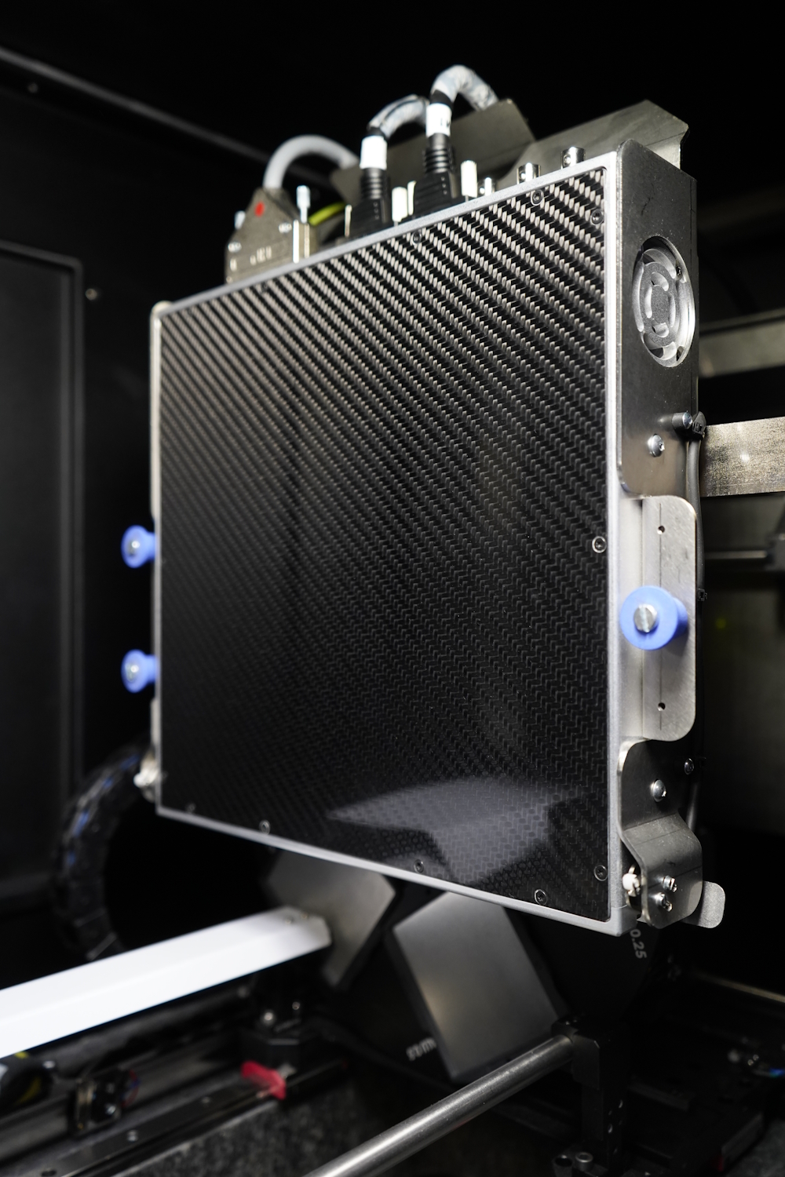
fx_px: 948
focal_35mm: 29
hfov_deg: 45.0
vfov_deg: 63.7
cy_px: 588
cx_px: 392
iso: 1600
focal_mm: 29
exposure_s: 1/60
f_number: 4
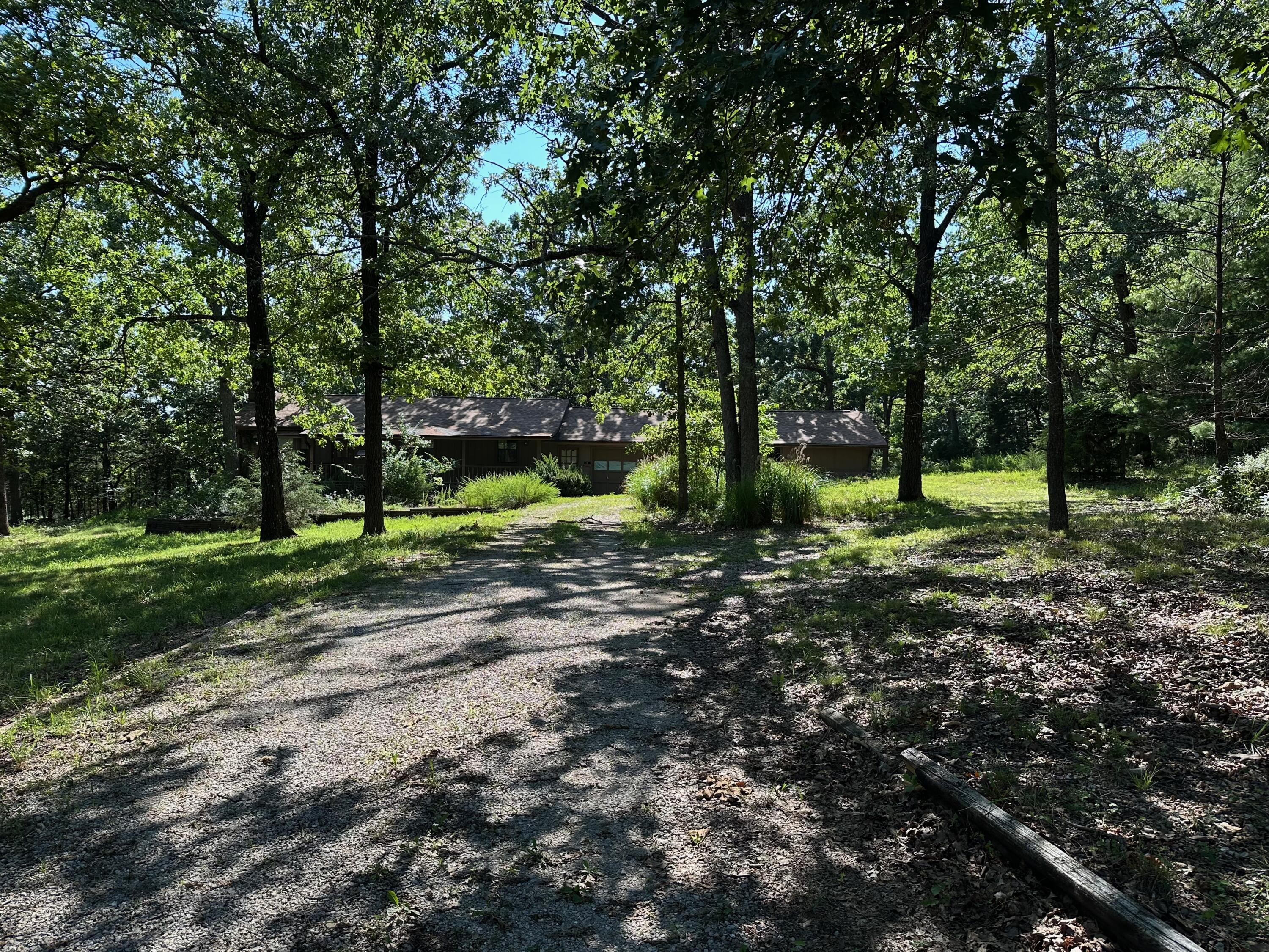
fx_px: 880
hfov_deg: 71.6
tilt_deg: -0.5
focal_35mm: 24
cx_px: 634
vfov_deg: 56.8
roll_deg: -1.0
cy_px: 476
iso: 80
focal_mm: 6.86
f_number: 1.78
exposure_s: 1/1029
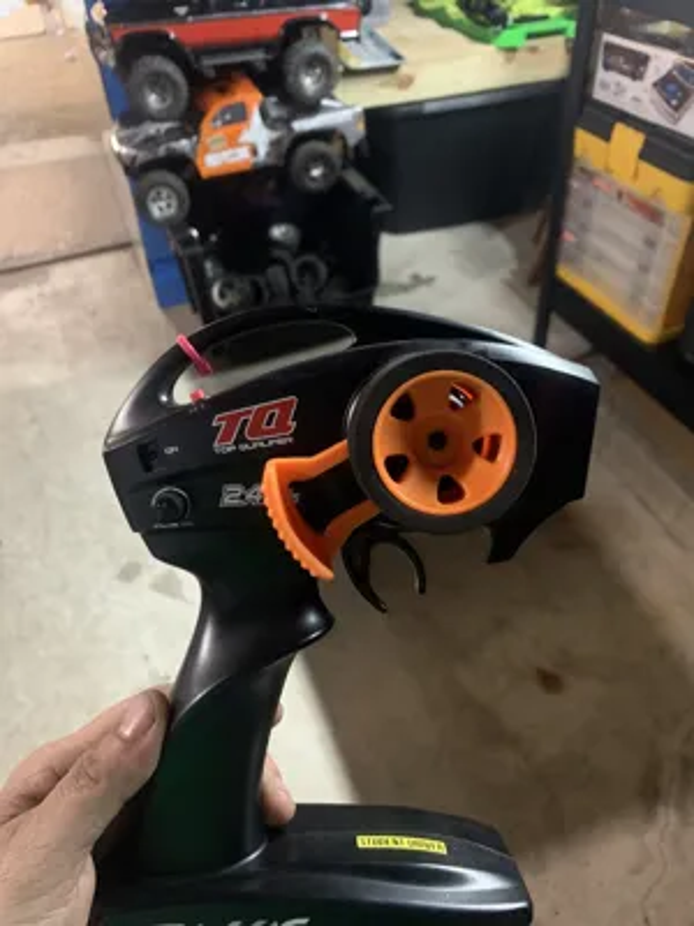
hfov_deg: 53.1
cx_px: 347
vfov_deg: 67.3
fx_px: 695
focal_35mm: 26
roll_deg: +3.0
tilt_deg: -42.8
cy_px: 463
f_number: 1.8
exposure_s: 1/30
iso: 640
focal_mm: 4.25
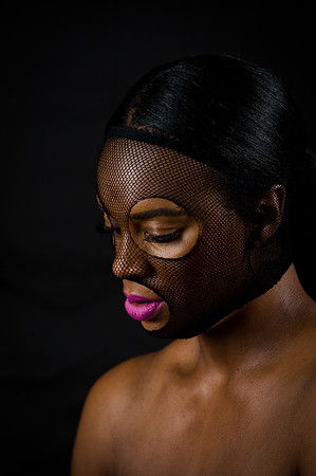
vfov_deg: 10.3
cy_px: 238
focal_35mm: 200
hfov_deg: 6.9
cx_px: 158
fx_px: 2639
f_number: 5.6
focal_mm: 200
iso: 200
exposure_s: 1/125
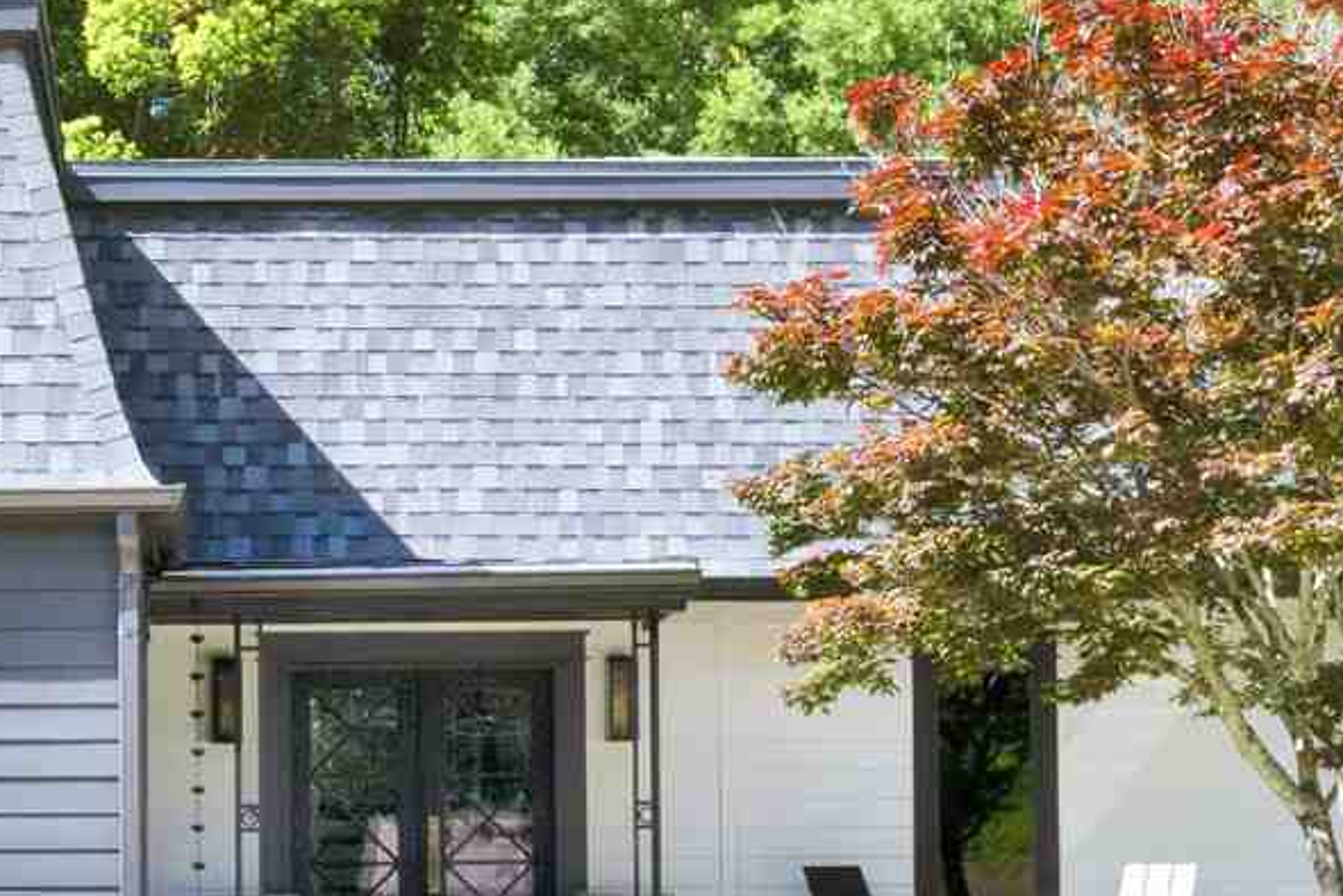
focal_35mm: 78
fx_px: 2910
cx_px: 241
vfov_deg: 17.2
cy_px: 826
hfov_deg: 25.5
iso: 400
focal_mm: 15
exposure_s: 1/250
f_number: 11
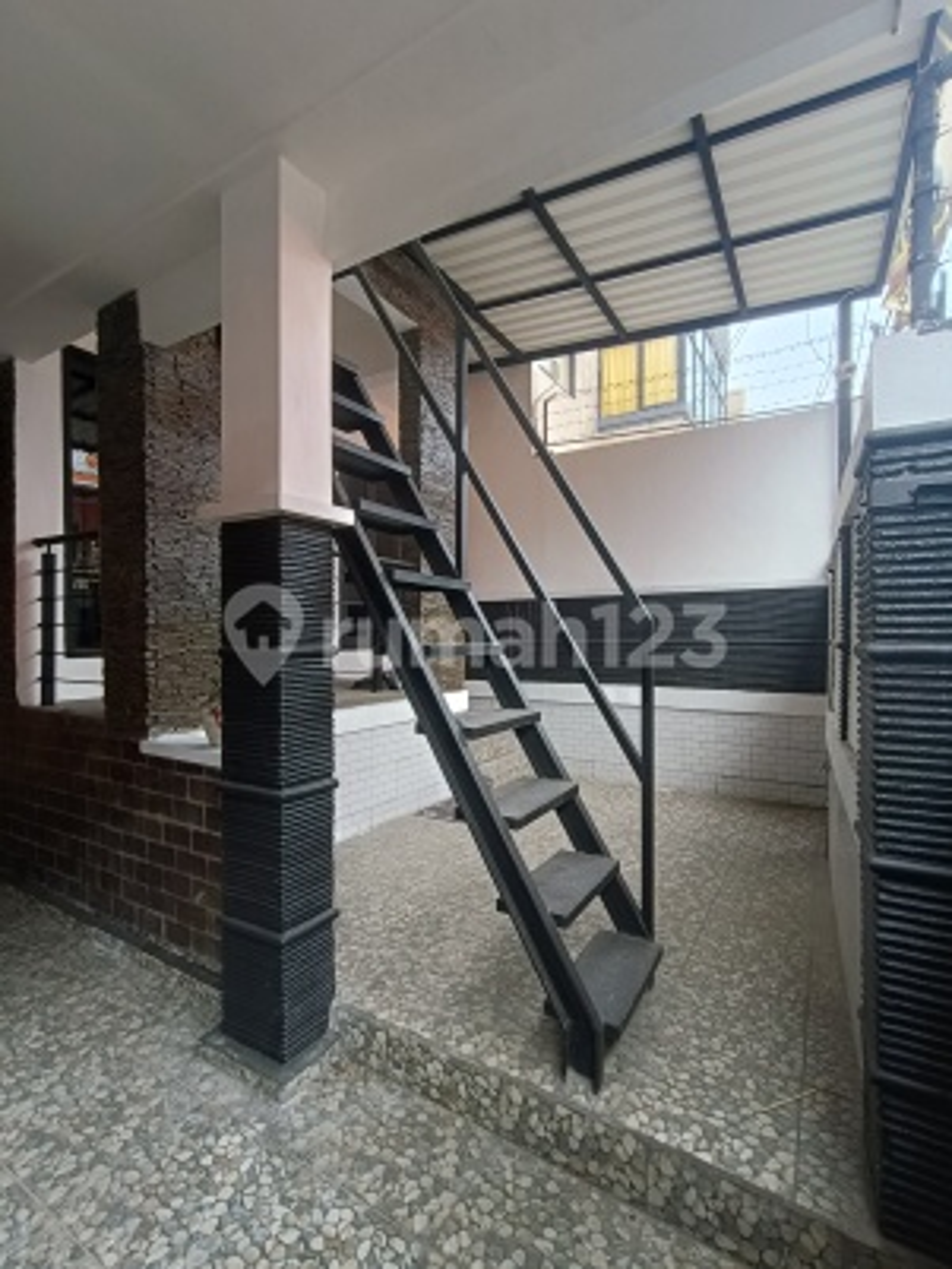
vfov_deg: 94.5
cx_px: 476
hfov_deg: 78.1
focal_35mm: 16
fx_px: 586
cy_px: 634
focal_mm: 1.68
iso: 125
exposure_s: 1/100
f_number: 2.2
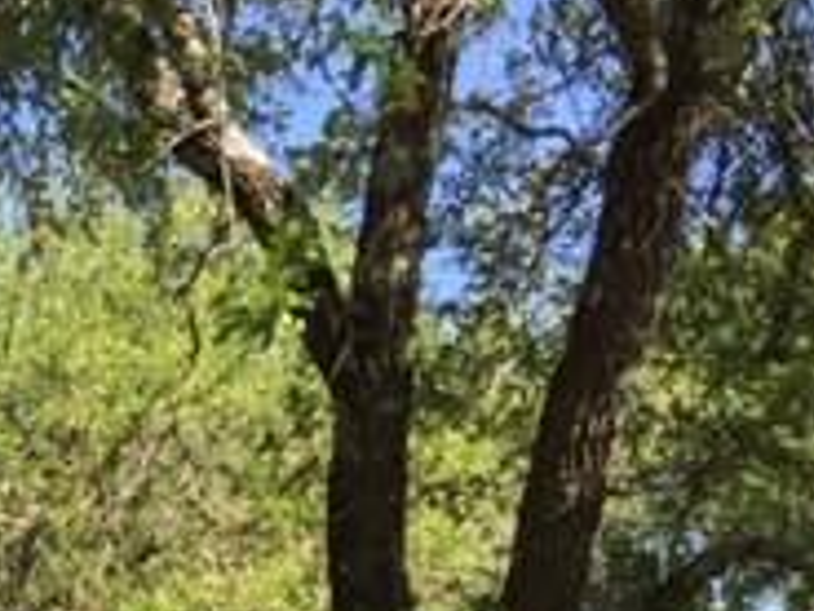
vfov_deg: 13.4
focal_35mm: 101
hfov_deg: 17.9
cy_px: 1027
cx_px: -319
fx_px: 2375
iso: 32
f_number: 2.2
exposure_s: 1/628
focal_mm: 4.15
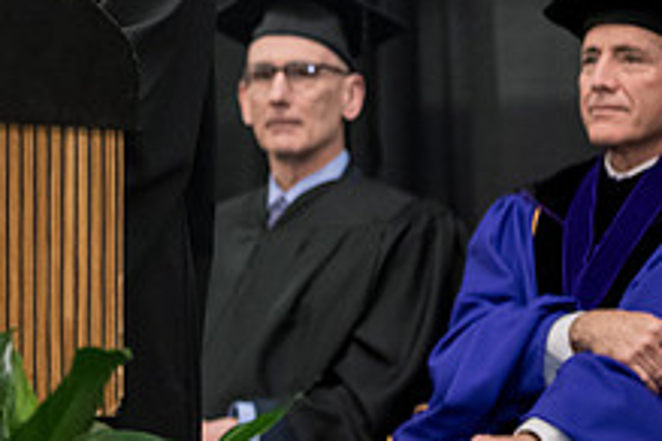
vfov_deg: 5.1
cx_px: -139
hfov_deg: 7.6
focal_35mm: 270
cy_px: -89
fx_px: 4965
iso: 2500
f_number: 3.2
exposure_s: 1/200
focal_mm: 102
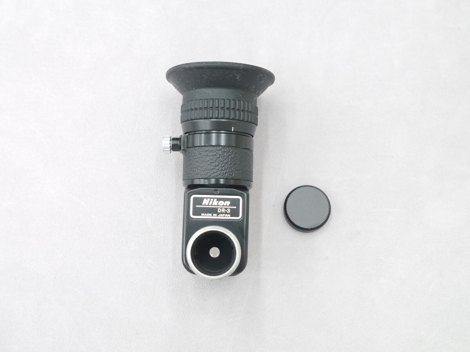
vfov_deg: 29.1
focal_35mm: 50
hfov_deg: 38.2
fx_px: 679
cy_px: 176
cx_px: 235
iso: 1600
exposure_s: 1/40
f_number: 8
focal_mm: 25
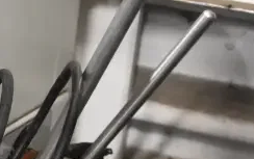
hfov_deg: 16.0
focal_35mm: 126
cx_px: -33
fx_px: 873
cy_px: 243
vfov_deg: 10.1
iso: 6400
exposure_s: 1/50
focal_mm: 22
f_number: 3.8
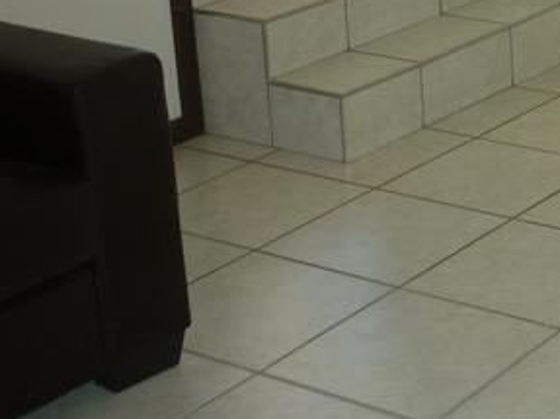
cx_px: 714
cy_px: -49
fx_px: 1488
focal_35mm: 92
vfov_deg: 15.6
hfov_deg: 19.7
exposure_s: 1/400
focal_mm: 5.5
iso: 100
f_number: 2.8
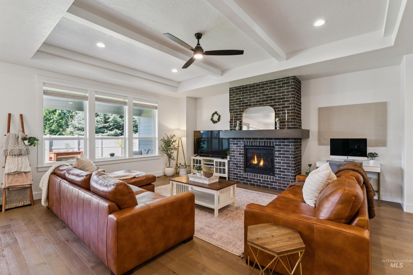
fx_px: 193
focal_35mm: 17
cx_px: 206
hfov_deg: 94.0
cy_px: 138
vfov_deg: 71.1
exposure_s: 1/6
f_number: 13
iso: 400
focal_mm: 16.8
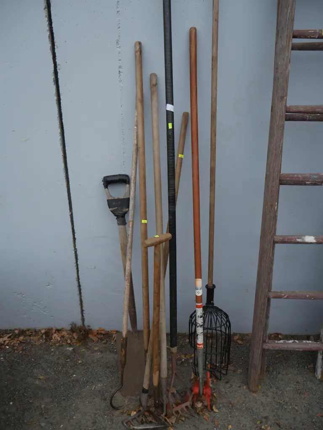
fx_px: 373
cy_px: 215
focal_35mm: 30
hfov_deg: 46.8
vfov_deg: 60.0
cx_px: 162
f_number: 3.6
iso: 200
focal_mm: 15
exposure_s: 1/80
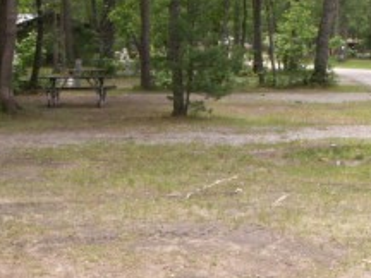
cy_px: 210
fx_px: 890
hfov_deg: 23.5
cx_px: 164
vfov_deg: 17.7
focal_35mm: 83
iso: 50
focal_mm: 5.86
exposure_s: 1/125
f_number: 5
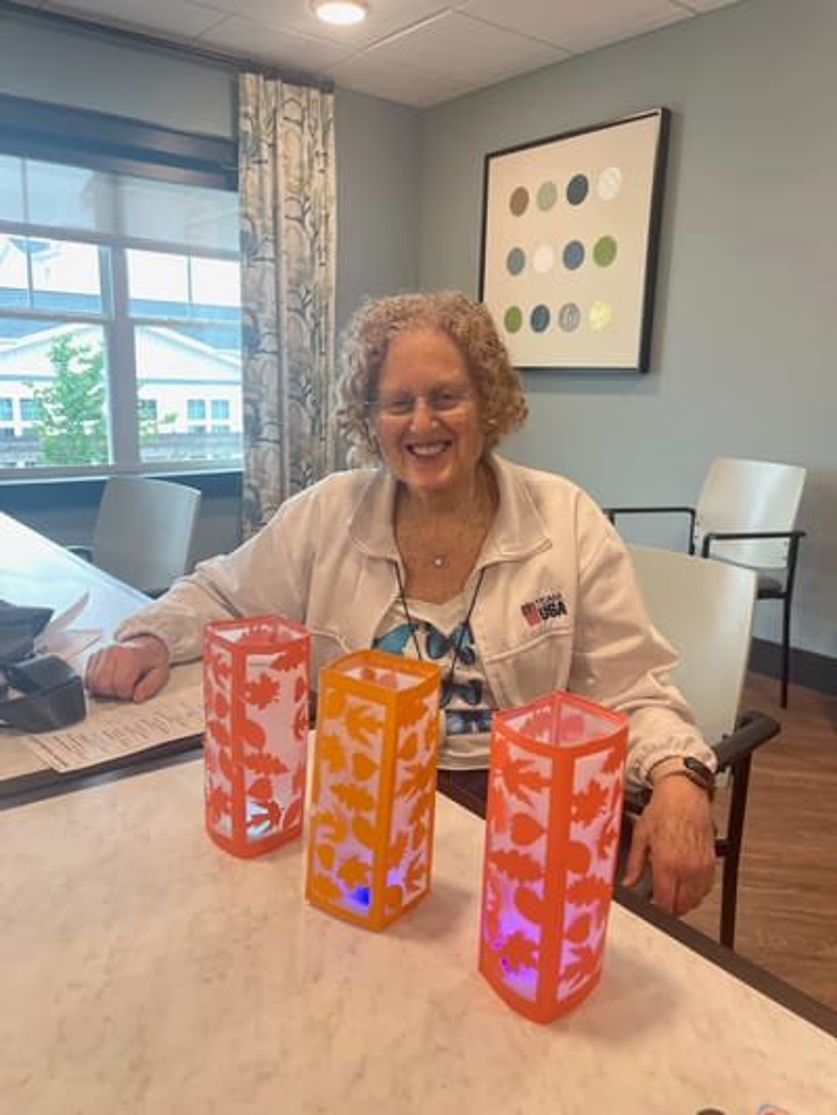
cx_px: 418
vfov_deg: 69.4
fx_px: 806
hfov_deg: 54.9
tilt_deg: -11.2
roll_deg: -1.8
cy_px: 558
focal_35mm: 25
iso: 64
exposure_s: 1/60
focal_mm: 5.1
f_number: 1.6
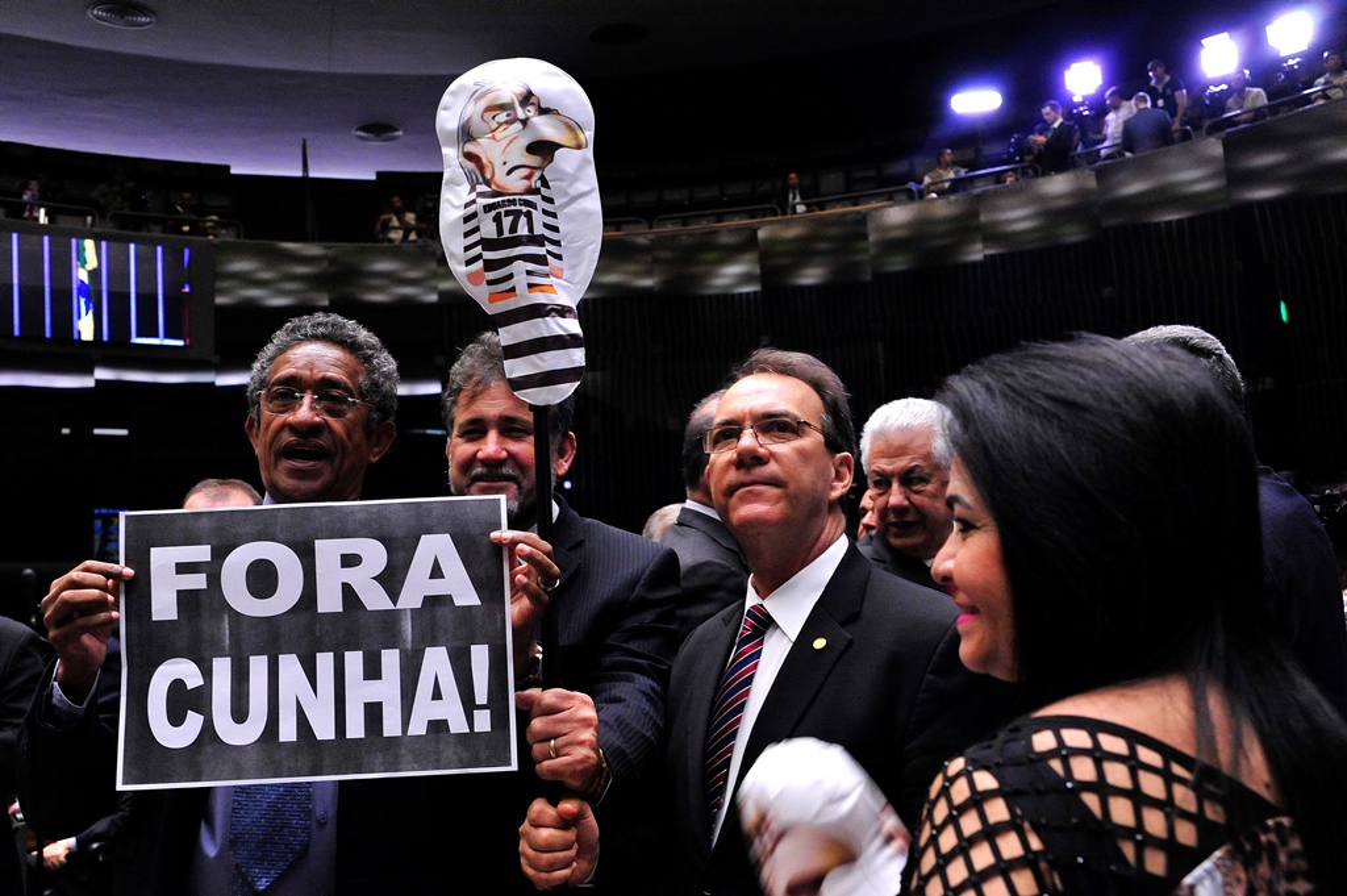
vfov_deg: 44.9
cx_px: 674
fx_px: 1084
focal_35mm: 29
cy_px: 448
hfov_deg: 63.7
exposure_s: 1/60
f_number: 4.5
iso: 3200
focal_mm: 29
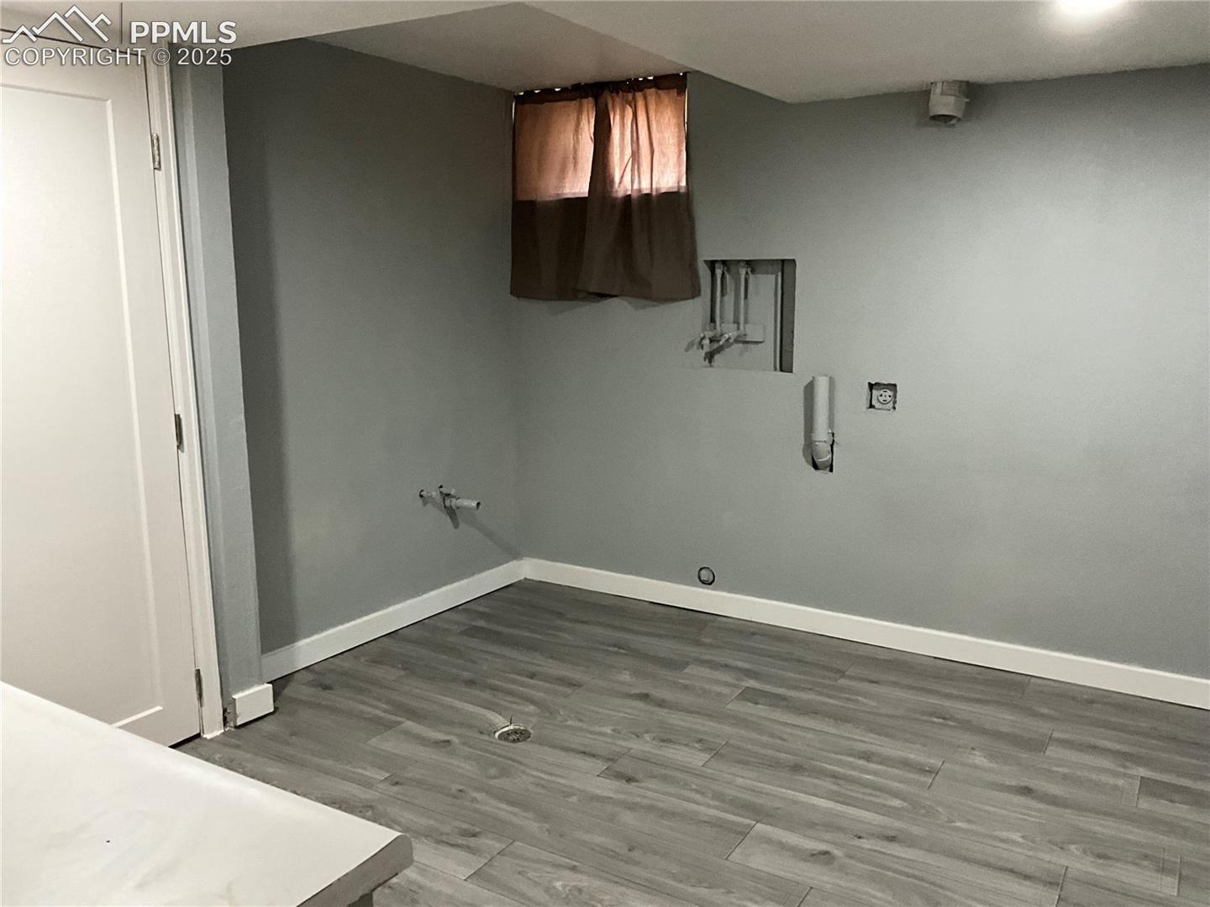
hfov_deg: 61.7
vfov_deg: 48.2
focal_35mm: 29
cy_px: 454
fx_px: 1014
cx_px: 605
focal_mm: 3
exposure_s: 1/60
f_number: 1.8
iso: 250
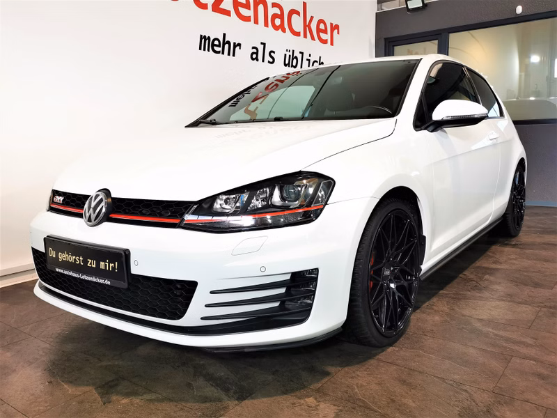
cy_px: 209
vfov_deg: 48.2
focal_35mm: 29
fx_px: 467
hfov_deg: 61.7
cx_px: 278
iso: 160
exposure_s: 1/100
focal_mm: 5.58
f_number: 1.8
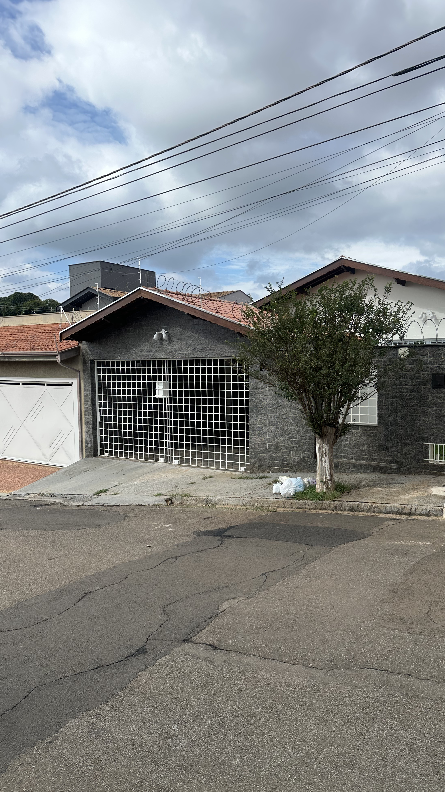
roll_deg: -1.8
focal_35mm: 27
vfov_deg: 69.9
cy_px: 401
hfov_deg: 42.5
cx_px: 287
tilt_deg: -4.0
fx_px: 566
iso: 80
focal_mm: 6.86
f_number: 1.78
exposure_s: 1/1721
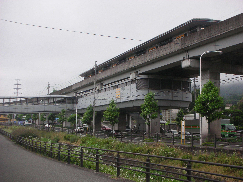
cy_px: 91
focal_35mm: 46
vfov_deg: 31.5
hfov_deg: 41.2
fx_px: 323
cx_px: 122
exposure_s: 1/123
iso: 50
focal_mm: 7.7
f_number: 3.5
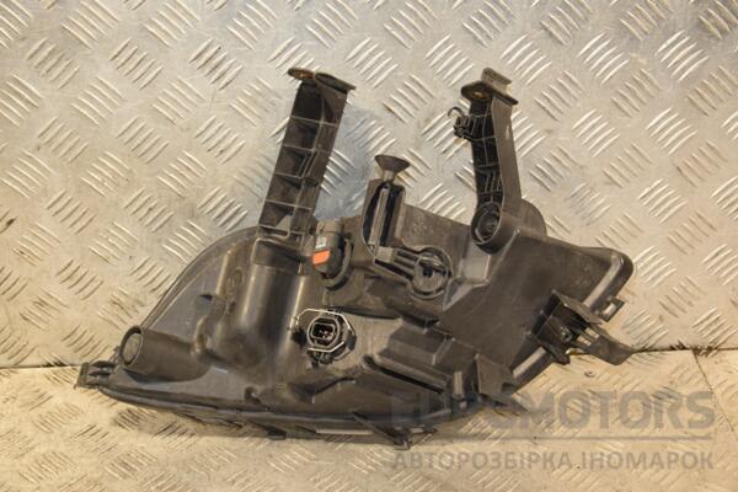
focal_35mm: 63
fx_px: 1291
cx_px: 369
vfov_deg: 21.6
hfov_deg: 31.9
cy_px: 246
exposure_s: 1/100
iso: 800
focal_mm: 42
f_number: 4.8
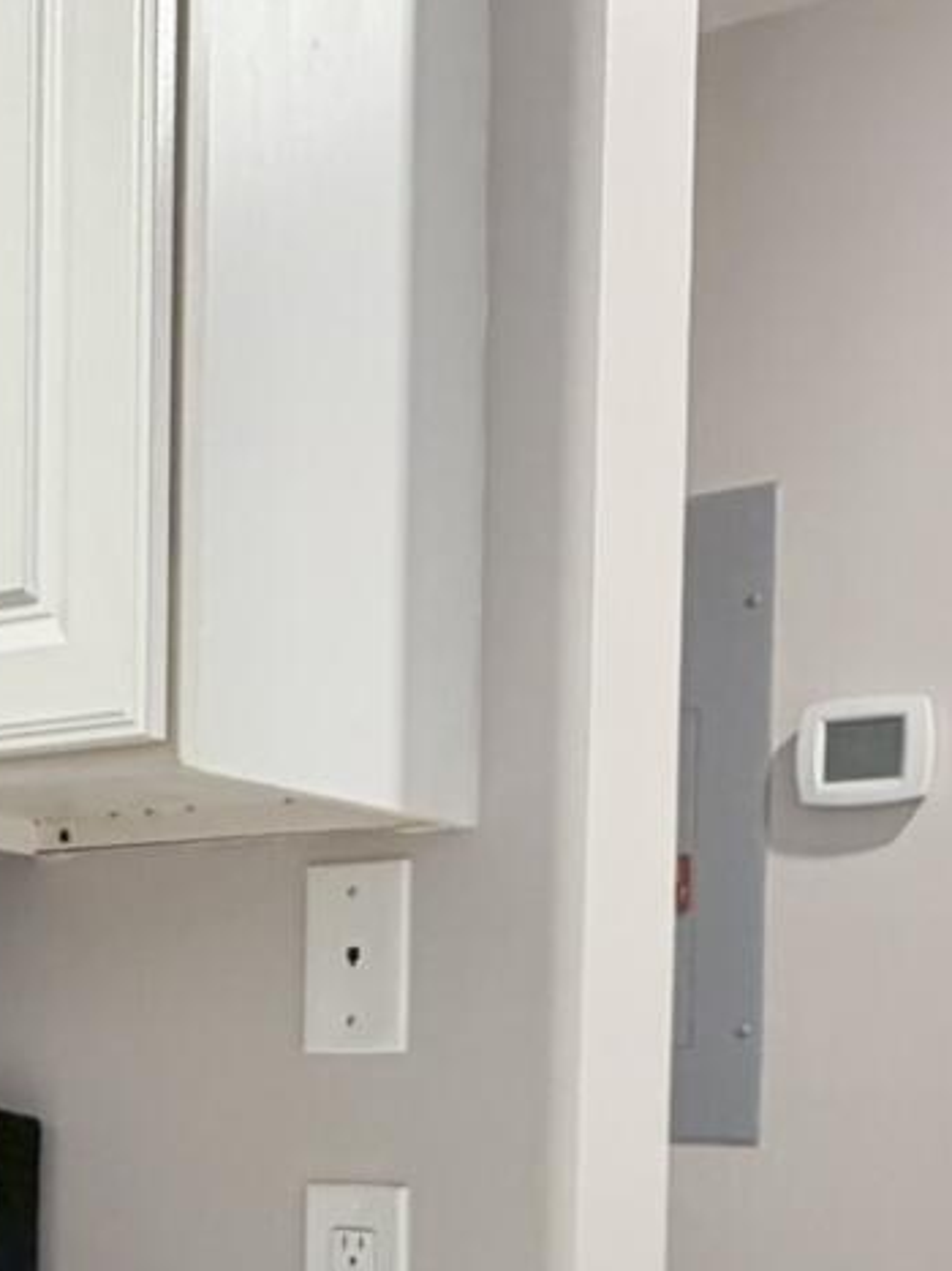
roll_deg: -1.4
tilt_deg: -2.0
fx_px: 2201
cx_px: 258
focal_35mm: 60
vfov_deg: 30.5
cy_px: 1187
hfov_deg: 24.2
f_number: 2.2
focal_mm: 2.22
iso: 200
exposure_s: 1/60
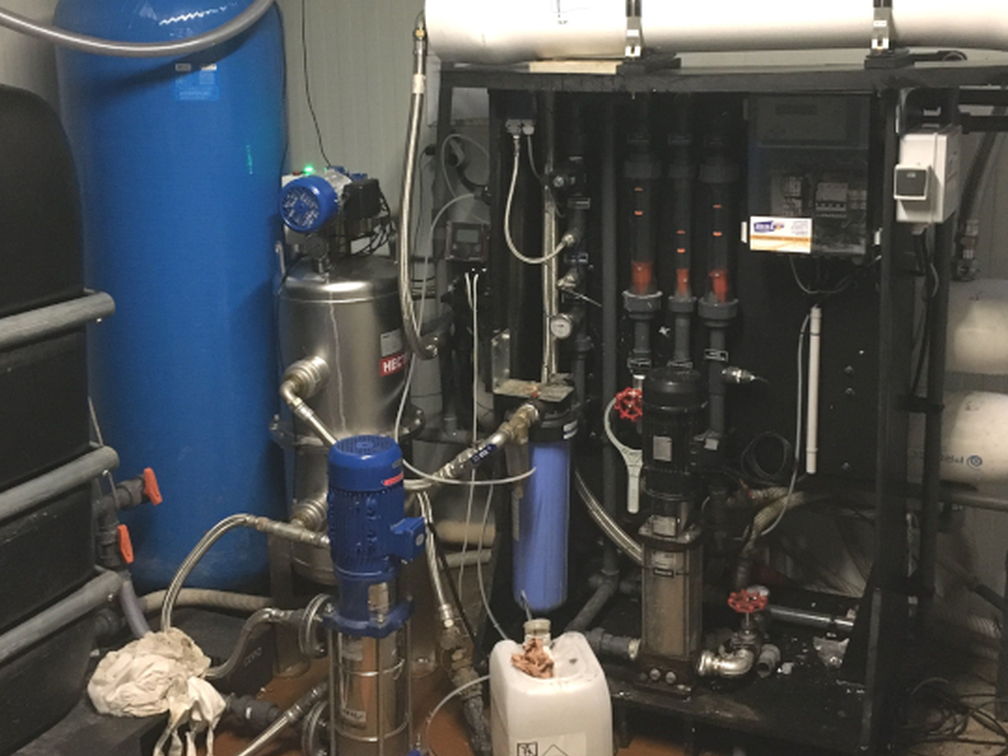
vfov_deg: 32.8
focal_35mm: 44
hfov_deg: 42.9
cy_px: 305
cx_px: 508
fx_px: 1281
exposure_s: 1/17
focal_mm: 4.15
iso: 320
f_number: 2.2
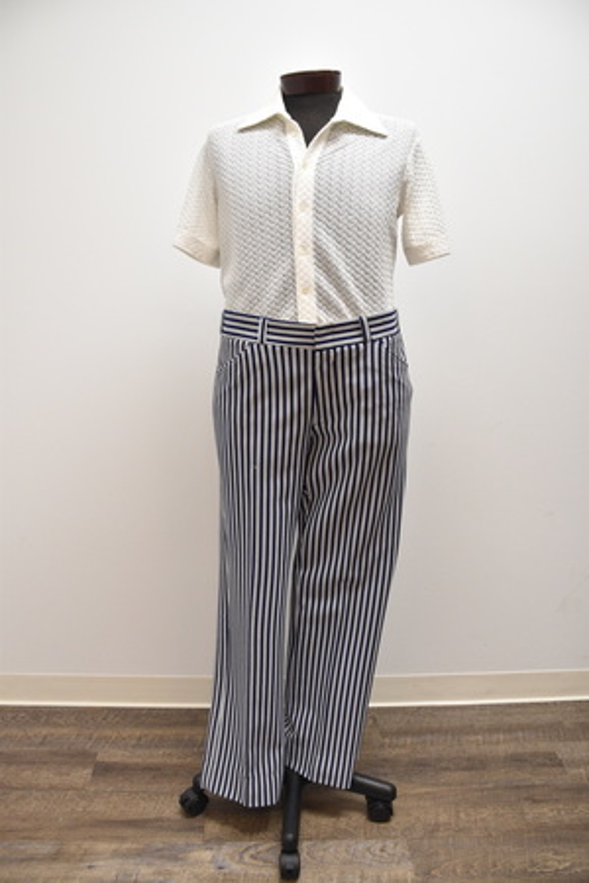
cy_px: 442
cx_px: 294
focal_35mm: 27
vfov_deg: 67.4
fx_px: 663
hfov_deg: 47.9
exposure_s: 1/80
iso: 1000
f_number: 4.5
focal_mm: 18
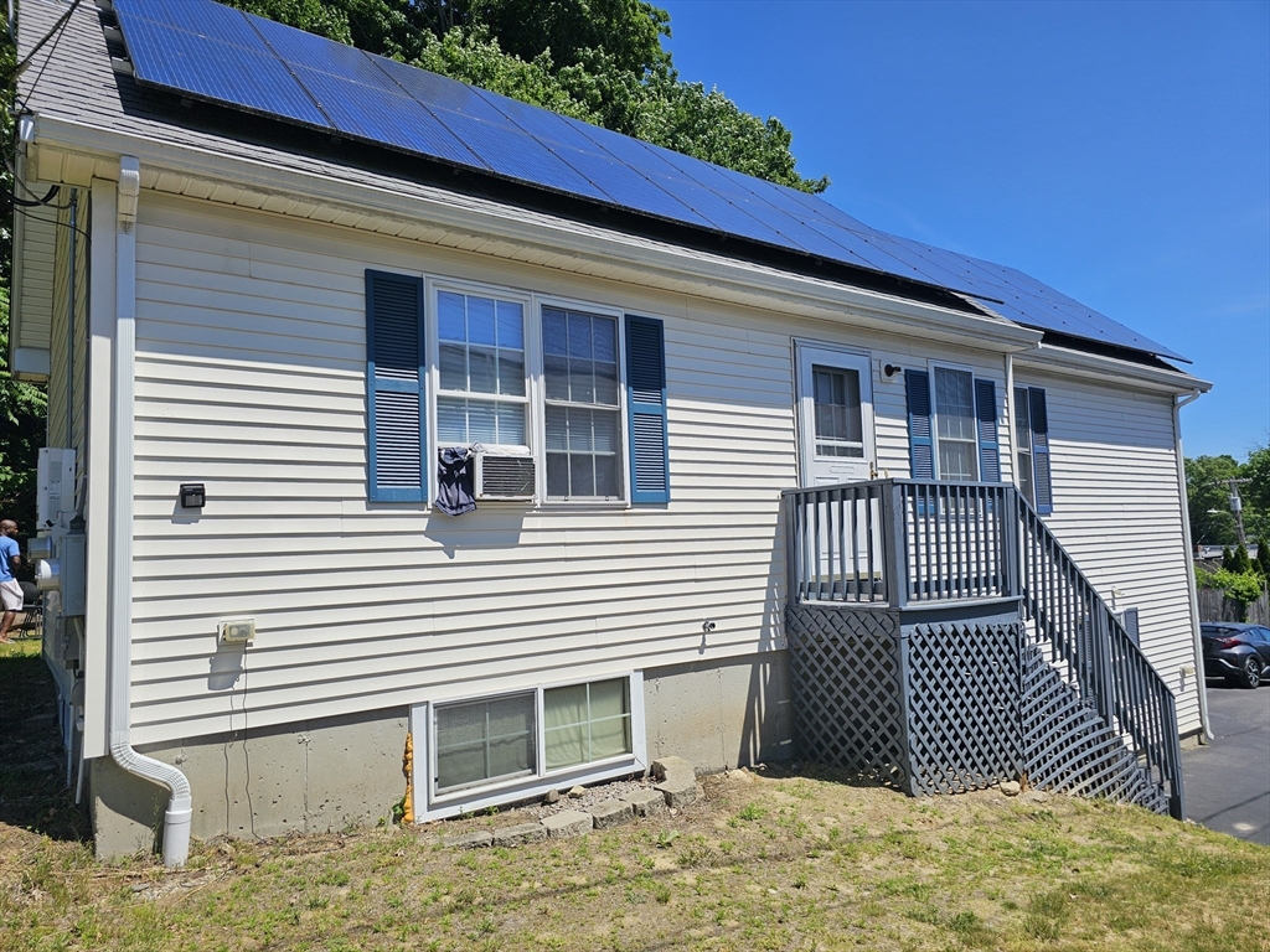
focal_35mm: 23
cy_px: 476
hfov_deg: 73.9
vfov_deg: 58.9
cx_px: 635
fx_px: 844
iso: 10
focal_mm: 6.3
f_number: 1.7
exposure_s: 1/1255
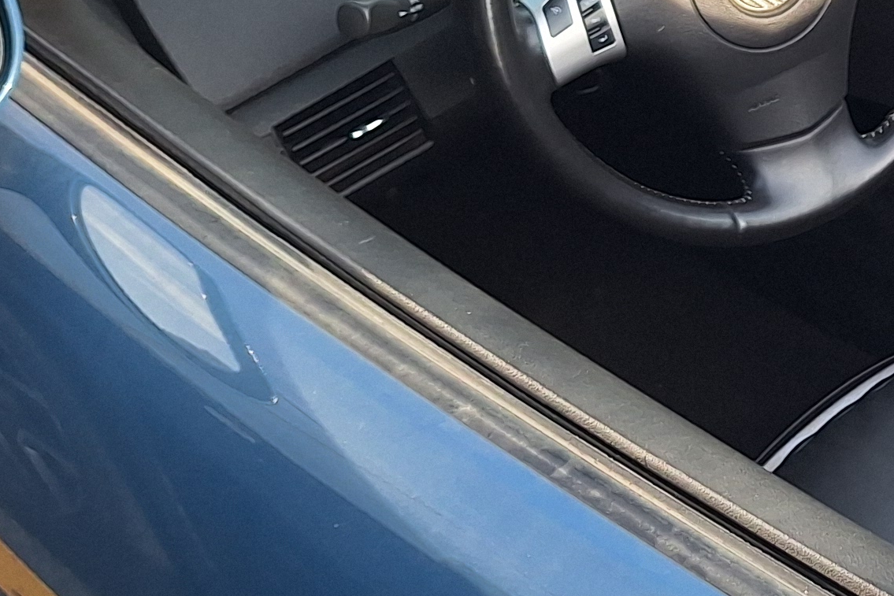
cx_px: 1316
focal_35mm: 86
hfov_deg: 20.5
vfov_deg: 15.2
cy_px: -160
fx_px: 2136
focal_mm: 5.54
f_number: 1.8
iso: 40
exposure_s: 1/615
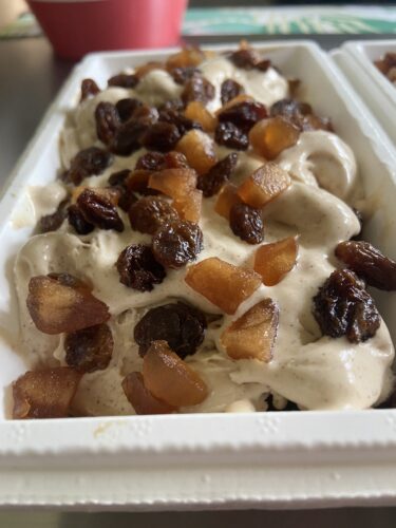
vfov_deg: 69.4
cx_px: 198
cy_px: 264
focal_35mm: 25
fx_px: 381
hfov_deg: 54.9
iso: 200
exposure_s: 1/60
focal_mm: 4.25
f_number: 1.8
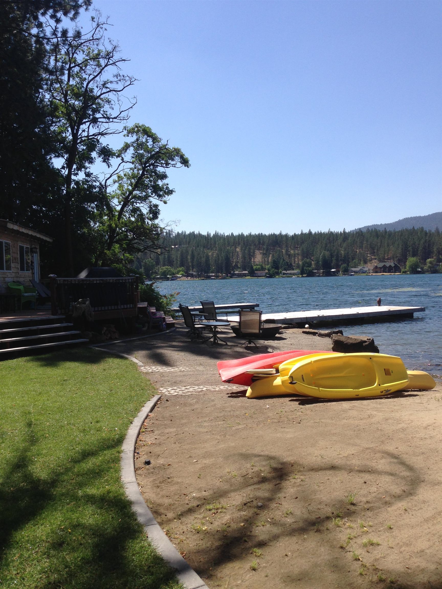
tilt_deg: +0.7
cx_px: 221
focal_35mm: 33
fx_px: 562
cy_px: 294
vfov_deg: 55.4
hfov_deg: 42.9
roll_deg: +1.8
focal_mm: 4.12
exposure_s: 1/1550
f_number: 2.4
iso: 50
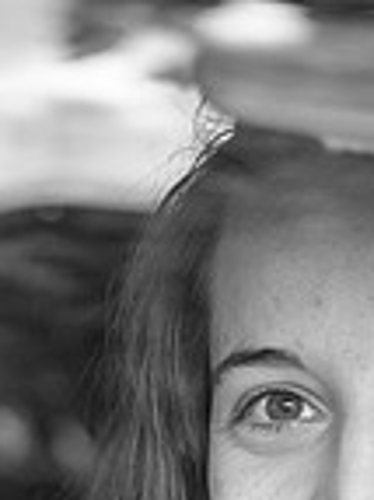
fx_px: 5901
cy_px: 586
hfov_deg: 3.6
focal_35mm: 409
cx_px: 255
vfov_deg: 4.8
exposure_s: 1/250
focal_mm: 105
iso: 1600
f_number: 2.8
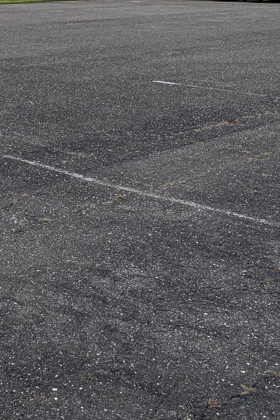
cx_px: -146
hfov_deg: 17.4
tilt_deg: -8.7
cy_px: 85
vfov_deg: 28.3
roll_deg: +0.6
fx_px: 817
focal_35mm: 70
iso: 100
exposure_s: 1/122
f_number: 1.6
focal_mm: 5.96
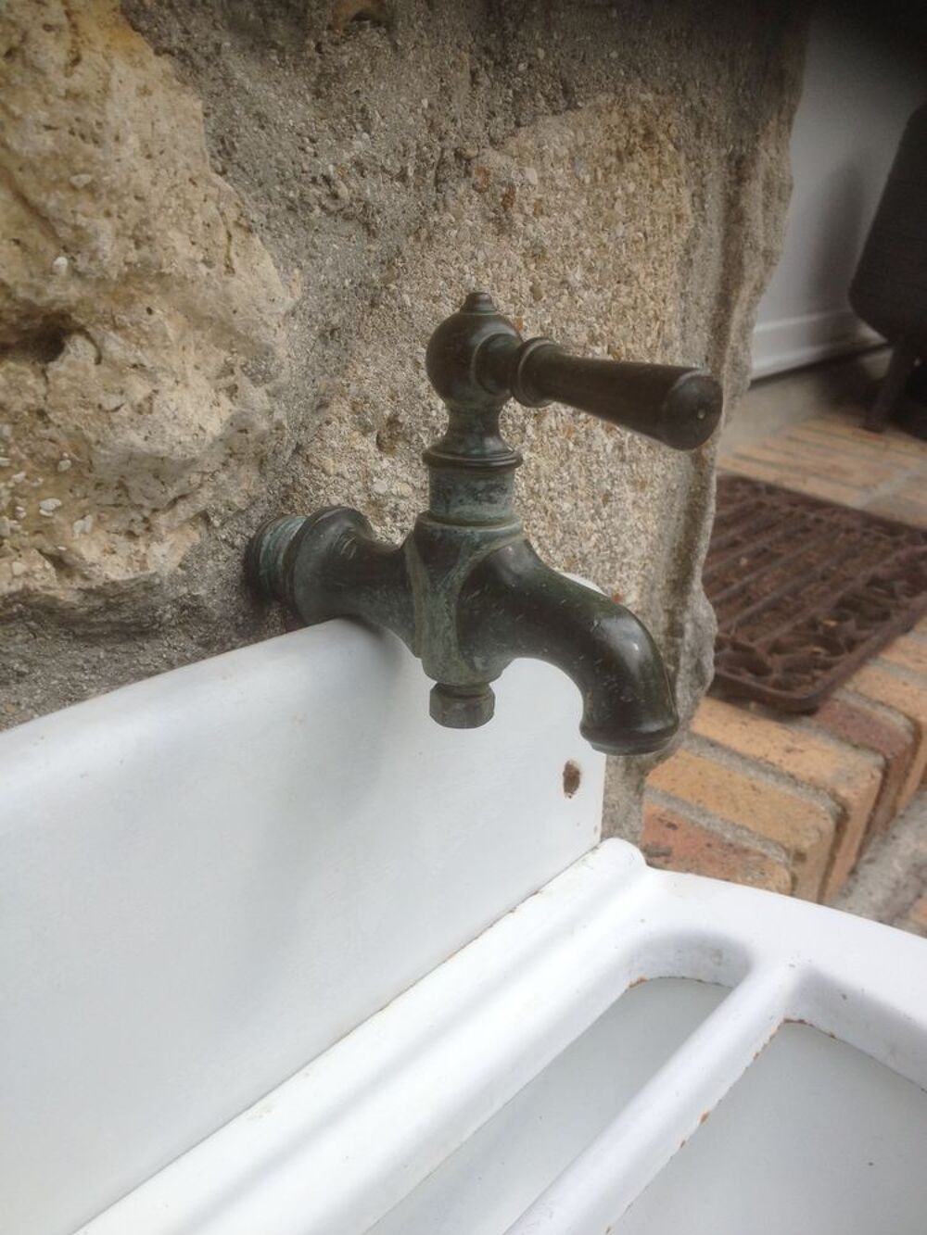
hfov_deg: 40.7
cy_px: 618
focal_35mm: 35
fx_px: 1250
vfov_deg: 52.6
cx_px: 464
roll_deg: -7.1
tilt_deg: -27.6
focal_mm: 4.28
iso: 50
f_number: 2.4
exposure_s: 1/800
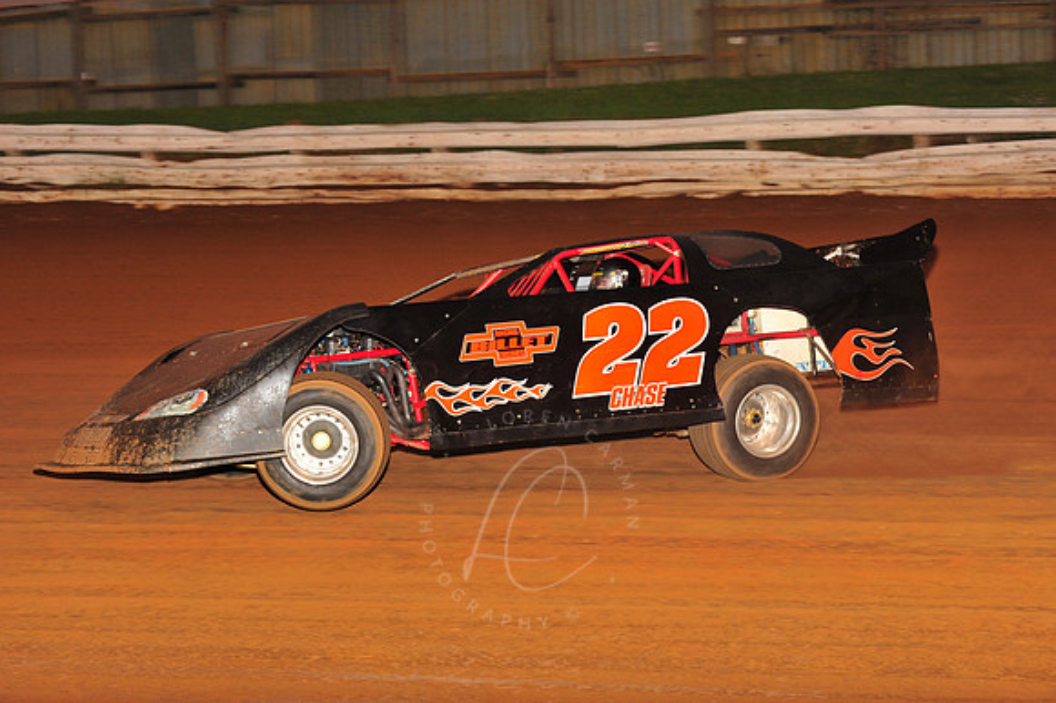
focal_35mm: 86
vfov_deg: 15.9
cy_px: 352
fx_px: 2521
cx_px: 528
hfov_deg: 23.7
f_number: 7.1
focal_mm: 86
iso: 1000
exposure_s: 1/320
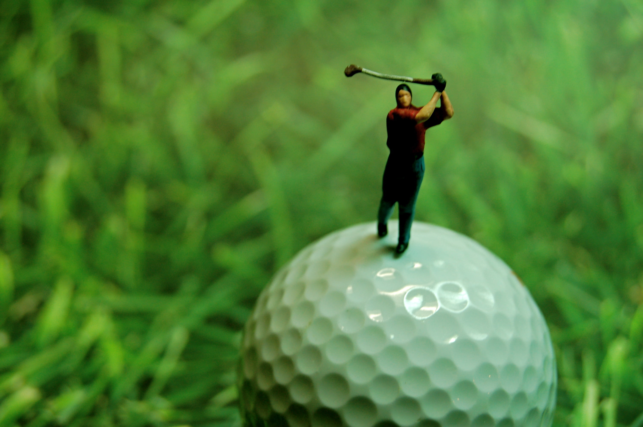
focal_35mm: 82
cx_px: 322
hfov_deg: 24.6
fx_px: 1472
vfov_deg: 16.5
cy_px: 214
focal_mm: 55
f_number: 7.1
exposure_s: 1/13
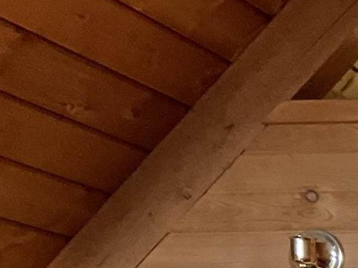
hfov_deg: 10.3
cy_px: 517
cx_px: 857
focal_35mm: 166
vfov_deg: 8.5
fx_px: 1717
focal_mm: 3
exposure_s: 1/60
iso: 80
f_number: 1.8
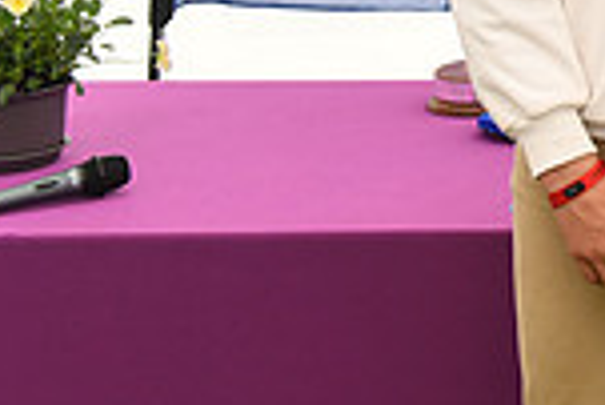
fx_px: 2069
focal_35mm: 123
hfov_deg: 14.5
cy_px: -283
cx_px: 1106
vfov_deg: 10.6
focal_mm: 32
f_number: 5.6
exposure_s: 1/400
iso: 640
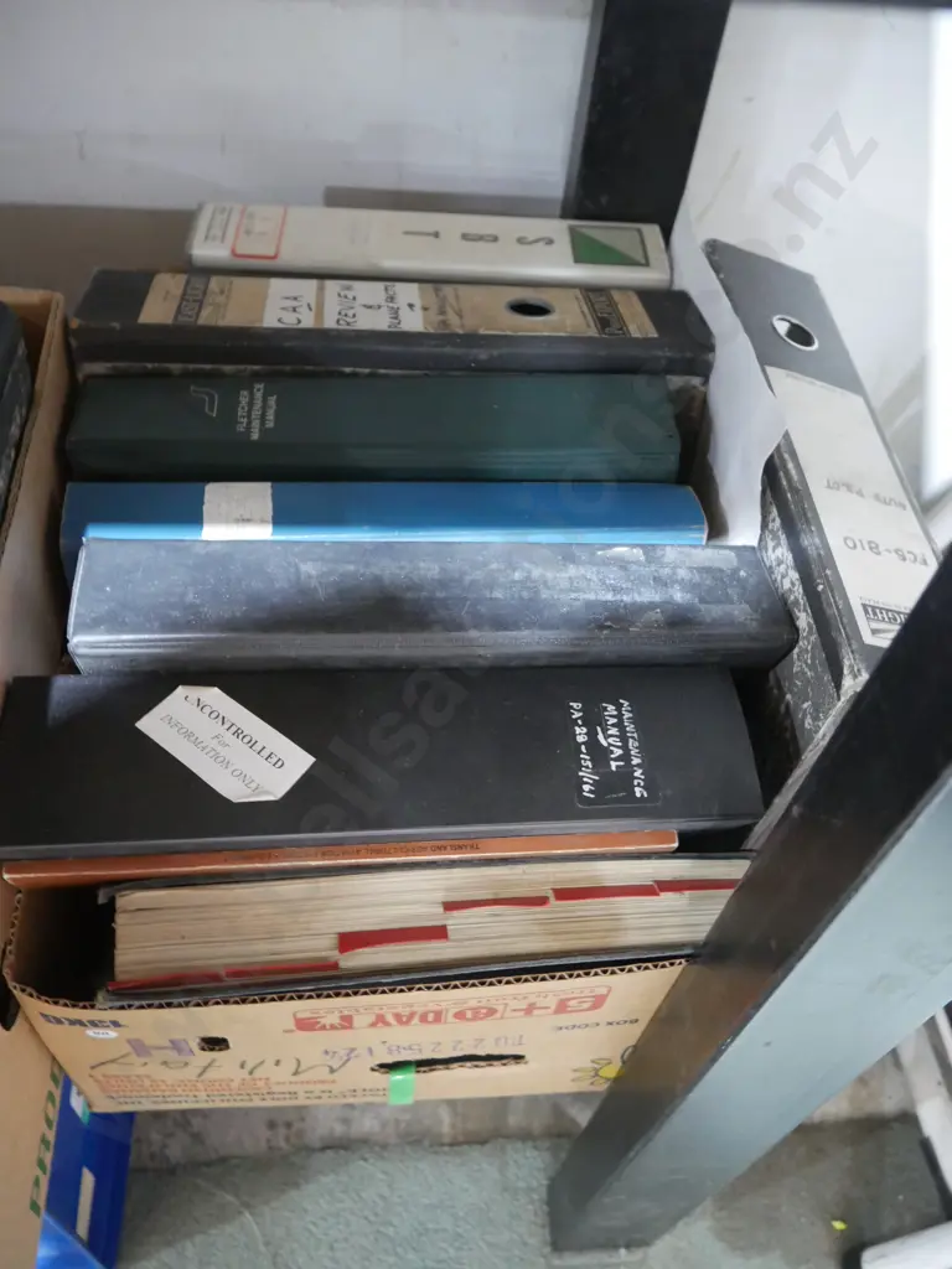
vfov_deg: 63.4
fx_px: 1027
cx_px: 476
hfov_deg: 49.7
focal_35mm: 28
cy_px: 634
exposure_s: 1/25
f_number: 4
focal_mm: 14
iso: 3200
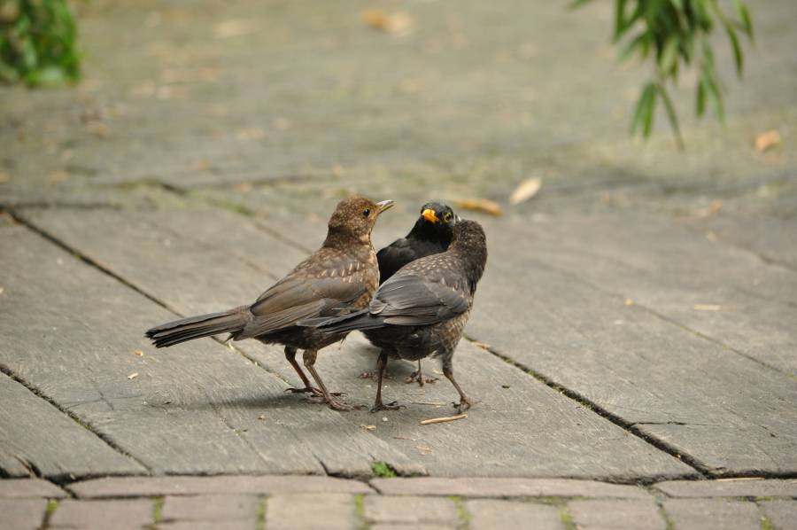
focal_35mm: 225
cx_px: 398
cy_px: 265
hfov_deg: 9.2
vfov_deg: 6.1
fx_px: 4976
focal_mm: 150
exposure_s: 1/400
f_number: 5.6
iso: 800
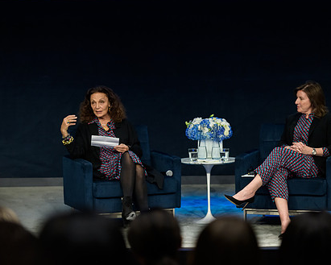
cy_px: 132
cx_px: 181
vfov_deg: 11.1
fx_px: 1362
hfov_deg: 13.9
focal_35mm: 139
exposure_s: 1/200
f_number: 3.2
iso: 1000
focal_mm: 105
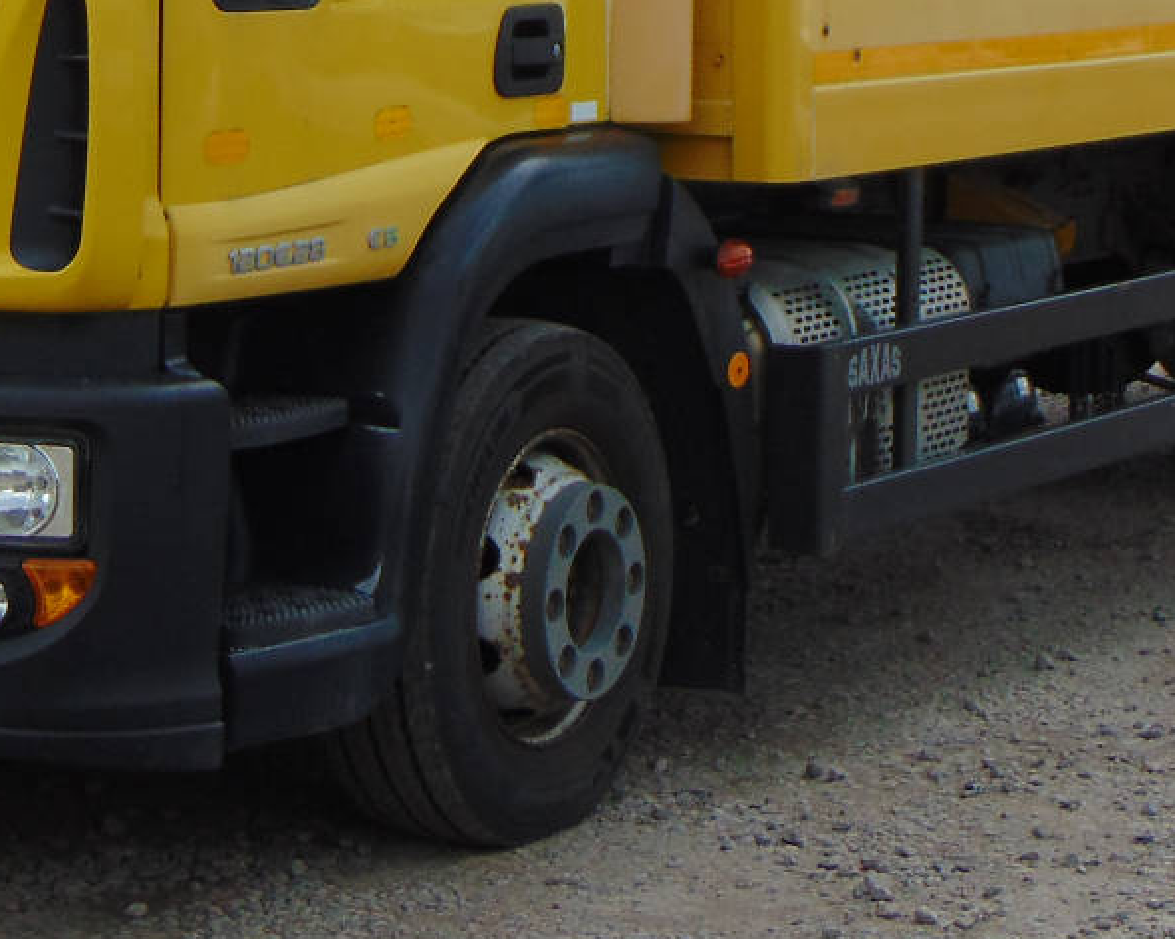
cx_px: 514
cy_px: -149
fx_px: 4588
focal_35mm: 132
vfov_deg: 11.5
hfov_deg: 14.6
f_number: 3.5
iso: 80
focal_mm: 9
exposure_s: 1/320
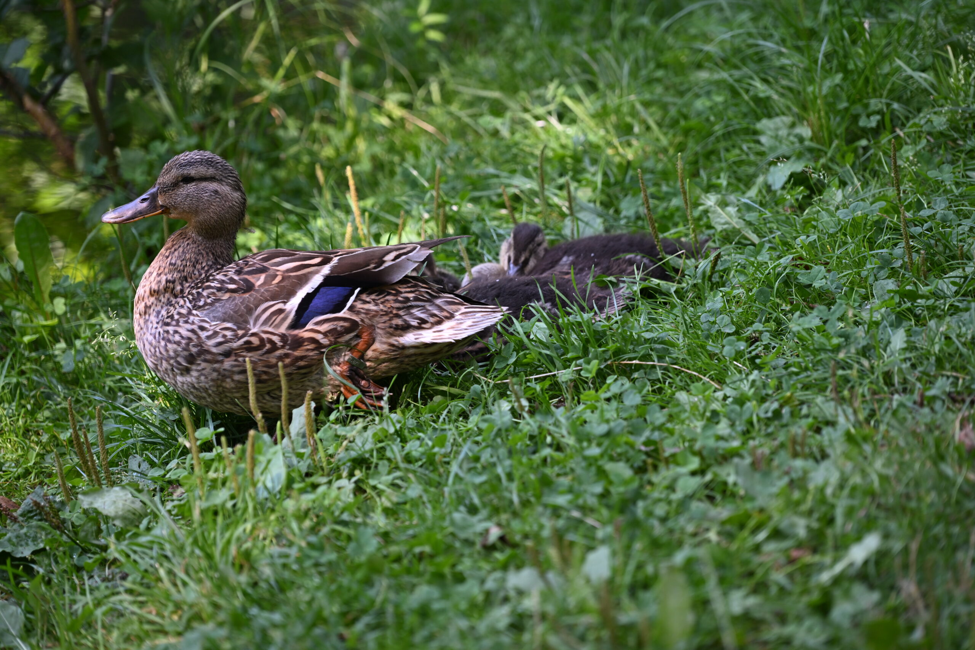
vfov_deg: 11.4
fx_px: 3250
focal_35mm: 120
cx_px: 488
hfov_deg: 17.1
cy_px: 325
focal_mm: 120
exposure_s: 1/125
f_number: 4
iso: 320
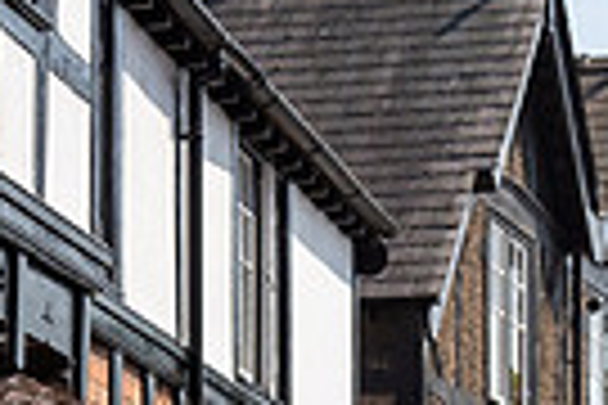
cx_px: 584
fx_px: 3833
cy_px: 928
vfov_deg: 5.8
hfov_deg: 9.0
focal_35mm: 227
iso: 160
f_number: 3.5
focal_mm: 38
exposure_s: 1/2500
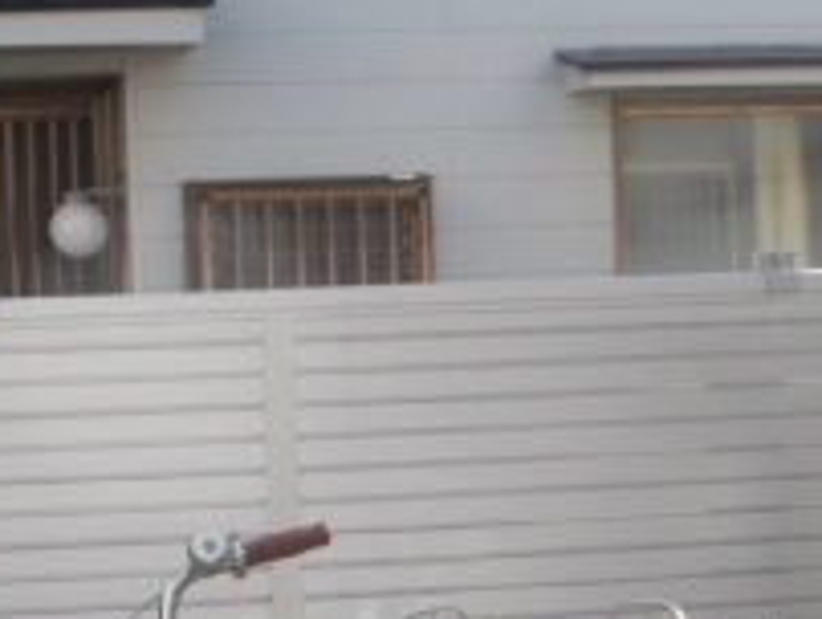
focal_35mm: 114
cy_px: 481
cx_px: 533
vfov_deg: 13.0
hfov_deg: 17.2
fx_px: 2710
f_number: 5.6
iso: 100
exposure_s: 1/160
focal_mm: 6.3
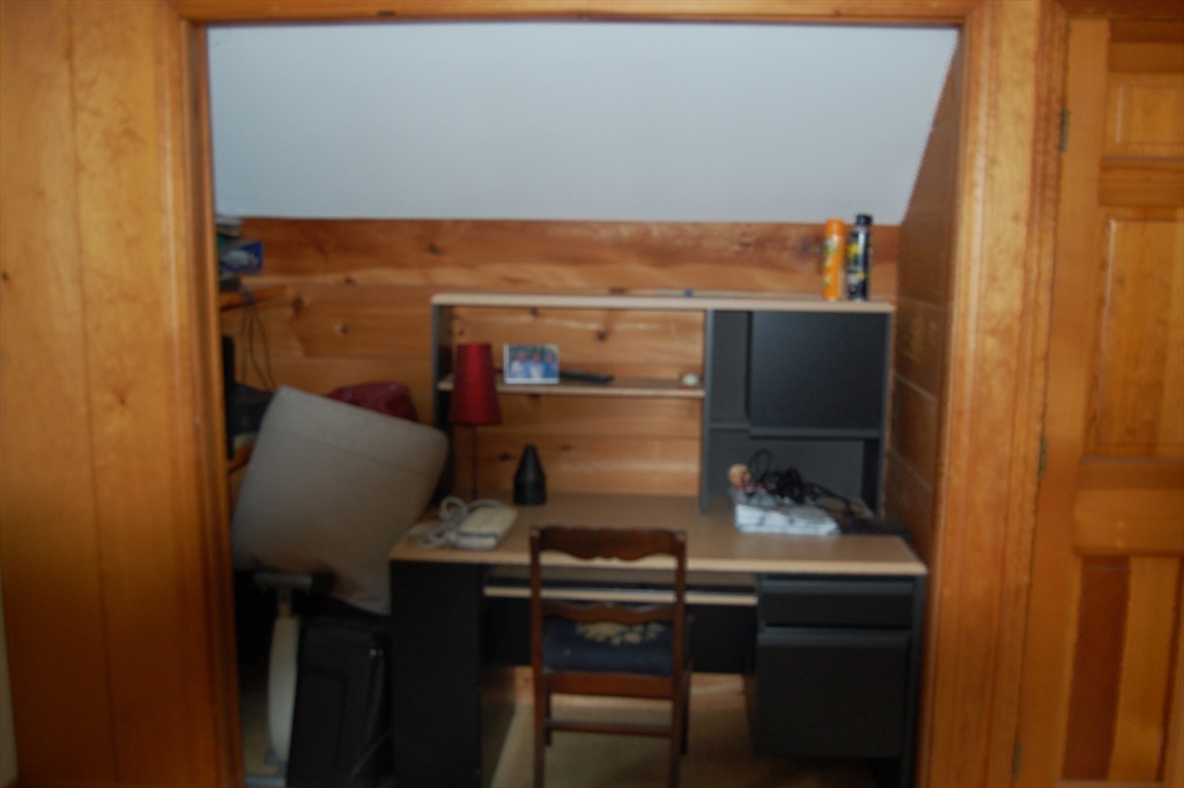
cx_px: 592
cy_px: 394
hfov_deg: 57.3
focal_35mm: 33
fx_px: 1084
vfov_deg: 39.9
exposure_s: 1/60
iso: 400
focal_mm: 22
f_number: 3.8
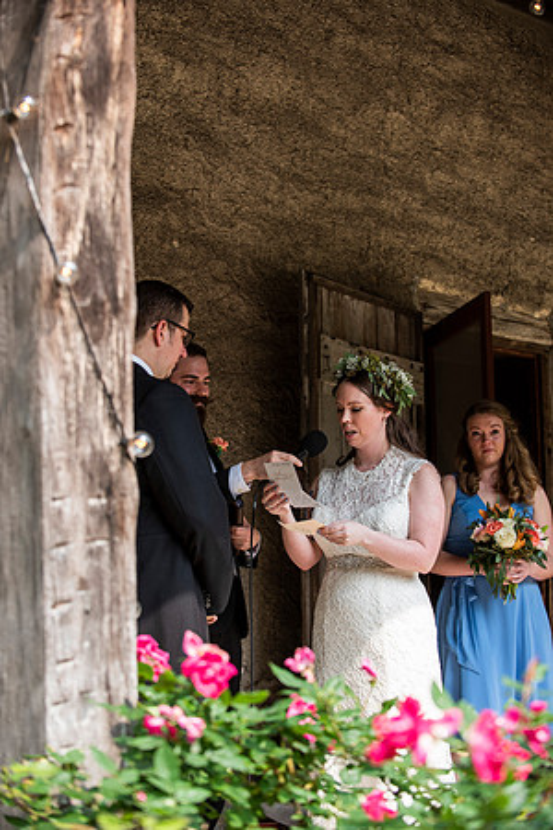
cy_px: 415
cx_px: 276
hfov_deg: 19.5
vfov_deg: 28.8
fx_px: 1613
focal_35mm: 70
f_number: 3.5
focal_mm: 70
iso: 400
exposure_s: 1/1250
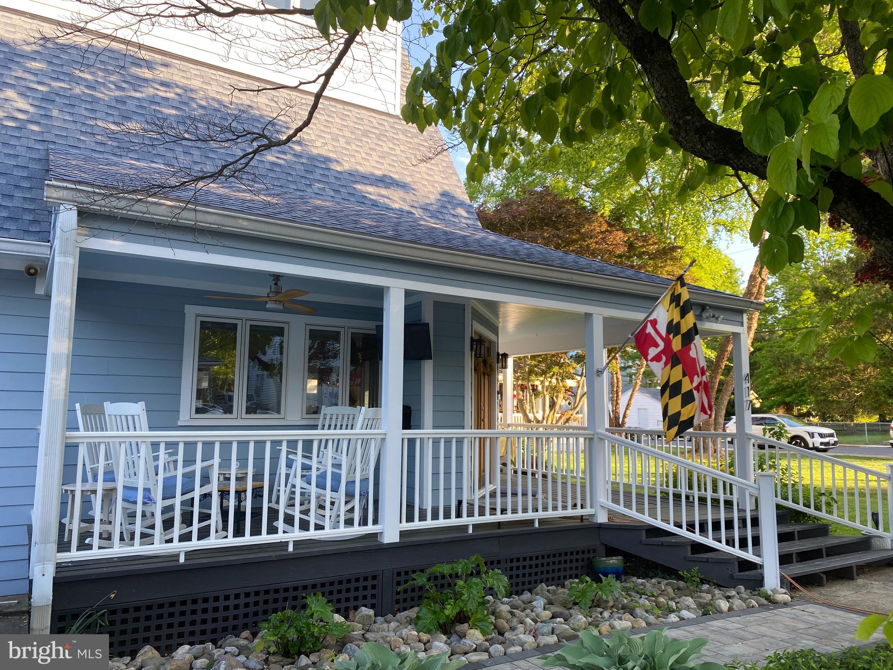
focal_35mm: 26
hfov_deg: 67.3
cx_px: 446
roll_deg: -0.3
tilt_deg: +5.7
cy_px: 335
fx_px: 671
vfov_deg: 53.1
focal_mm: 4.25
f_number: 1.8
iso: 32
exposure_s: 1/149
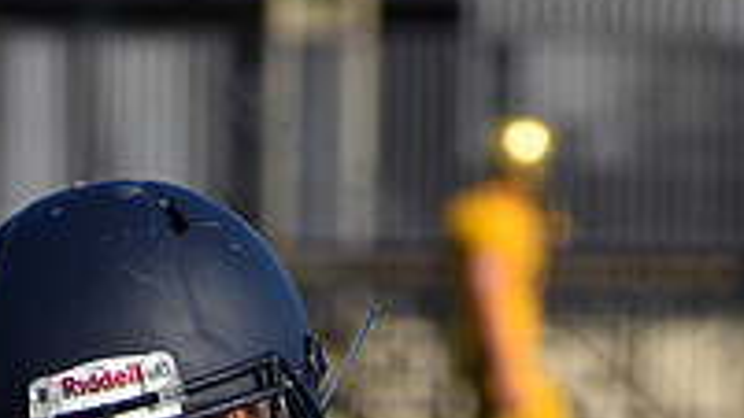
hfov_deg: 2.2
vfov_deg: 1.2
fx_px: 19706
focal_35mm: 999
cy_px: 1017
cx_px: 372
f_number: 8
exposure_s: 1/2000
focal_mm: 220
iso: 400
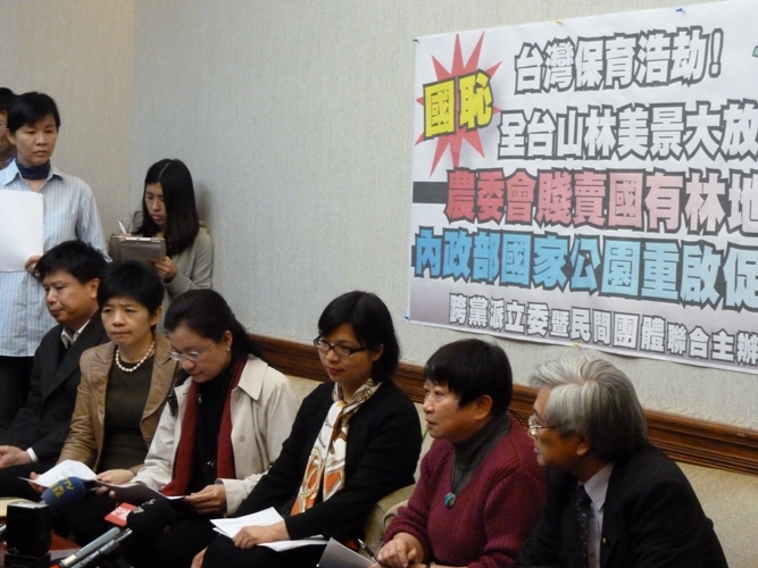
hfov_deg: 25.0
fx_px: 1708
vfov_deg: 18.9
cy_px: 284
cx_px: 379
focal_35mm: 78
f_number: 4.2
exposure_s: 1/20
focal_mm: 12.8
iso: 800
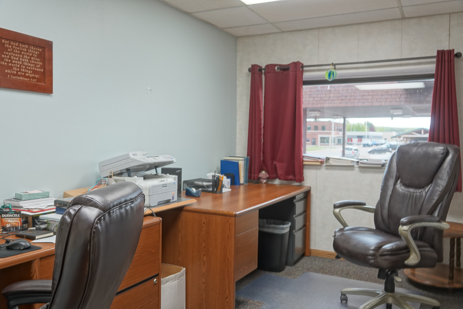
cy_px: 154
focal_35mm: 31
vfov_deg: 42.3
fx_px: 399
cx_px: 232
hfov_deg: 60.3
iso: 320
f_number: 2.8
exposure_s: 1/40
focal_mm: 11.51
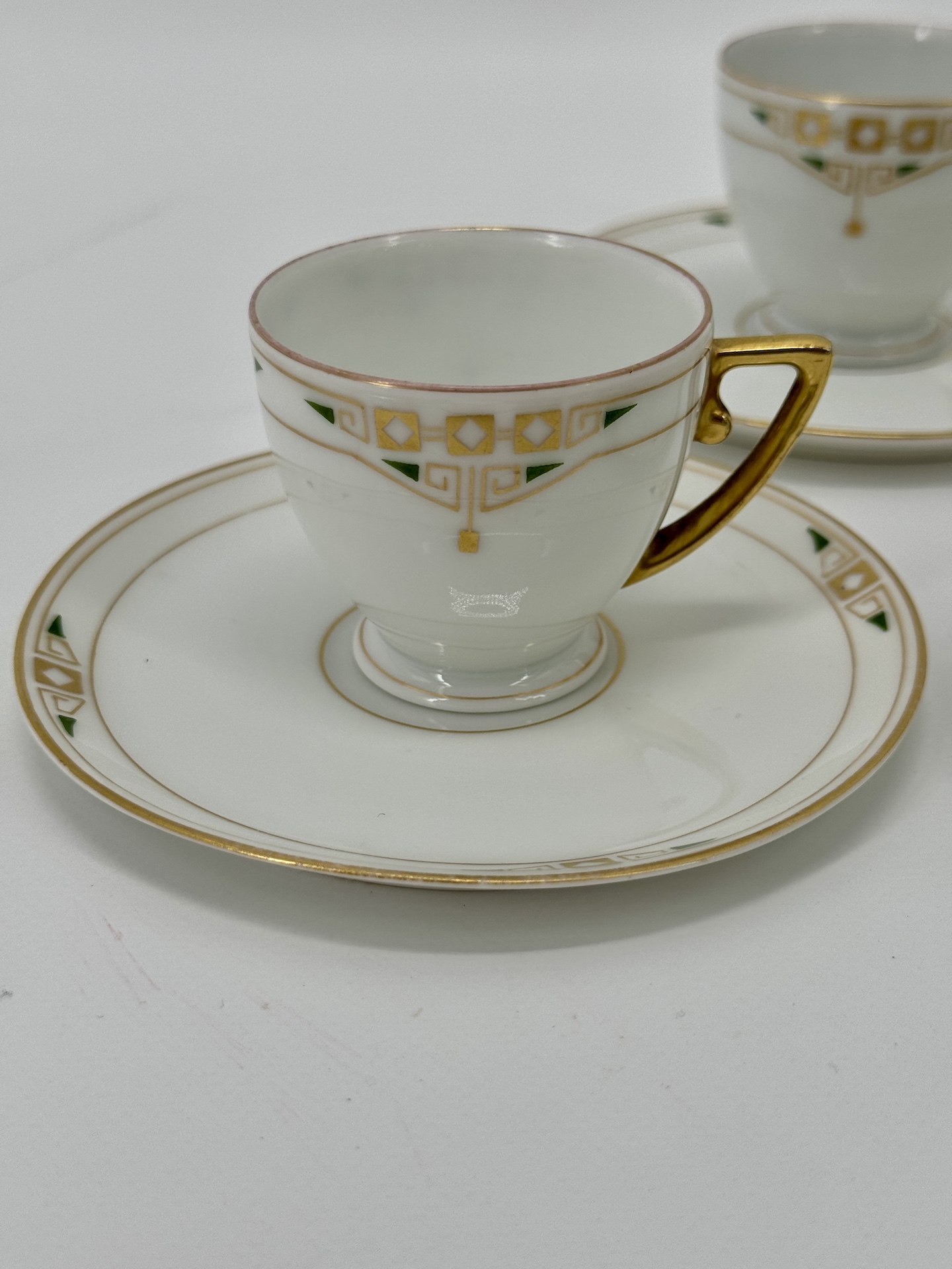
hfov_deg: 30.3
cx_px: 476
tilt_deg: -29.0
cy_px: 634
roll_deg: +0.1
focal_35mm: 48
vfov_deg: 39.7
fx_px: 1760
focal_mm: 6.86
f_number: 1.78
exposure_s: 1/1172
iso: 64
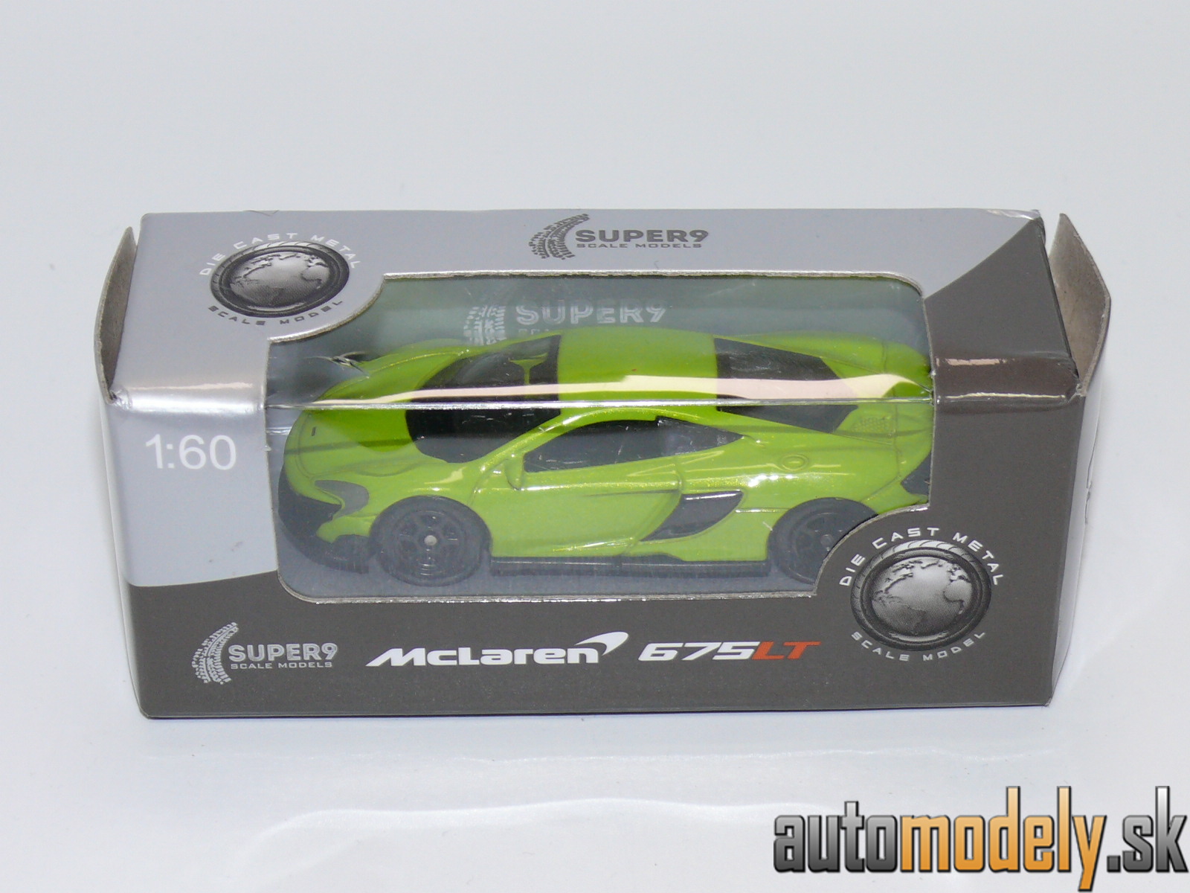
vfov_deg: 15.1
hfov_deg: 20.0
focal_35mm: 98
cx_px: 595
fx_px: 3369
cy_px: 446
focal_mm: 13.2
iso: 100
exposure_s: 1/30
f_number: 4
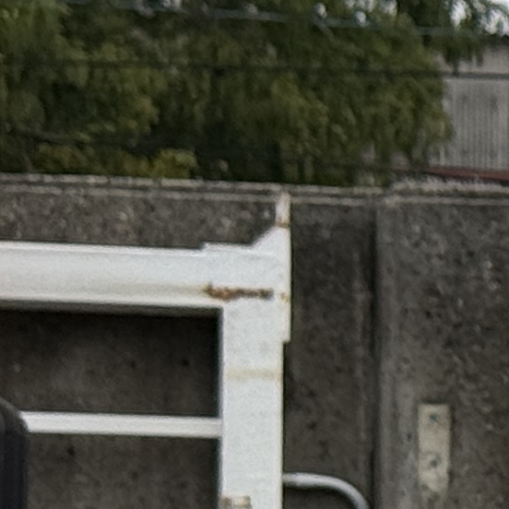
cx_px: 1841
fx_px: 5157
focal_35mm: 310
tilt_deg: +2.6
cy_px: 550
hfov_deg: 5.2
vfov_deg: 5.6
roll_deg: -0.2
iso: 80
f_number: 1.78
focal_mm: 6.76
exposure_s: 1/2762
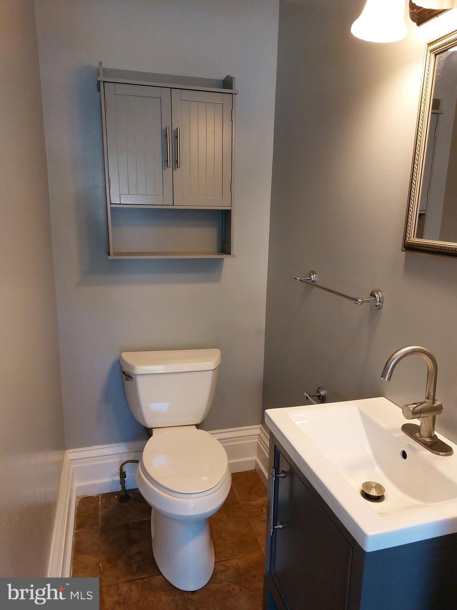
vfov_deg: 71.6
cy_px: 305
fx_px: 422
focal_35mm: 24
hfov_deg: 56.8
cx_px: 228
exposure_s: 1/120
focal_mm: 5.23
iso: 250
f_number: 1.8
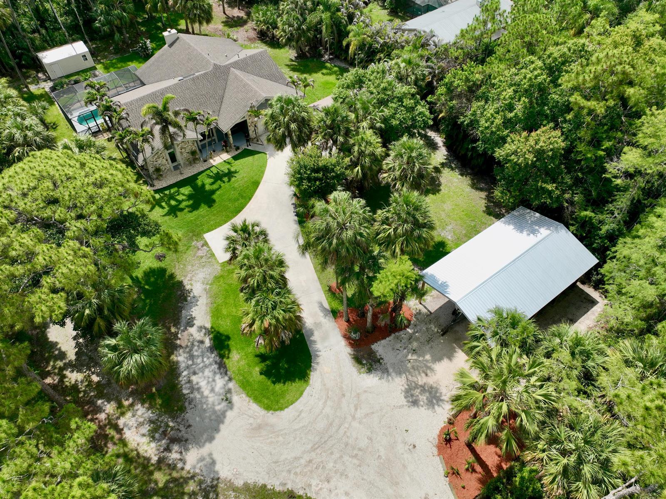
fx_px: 461
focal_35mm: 24
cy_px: 250
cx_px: 333
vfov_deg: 56.8
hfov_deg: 71.6
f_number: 2.8
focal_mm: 12.29
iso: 140
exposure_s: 1/2500
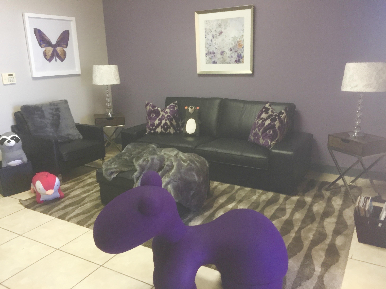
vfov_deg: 48.2
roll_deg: +1.8
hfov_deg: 61.7
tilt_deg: -14.7
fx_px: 323
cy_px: 144
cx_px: 193
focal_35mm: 29
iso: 64
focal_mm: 4.15
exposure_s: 1/30
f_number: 2.2
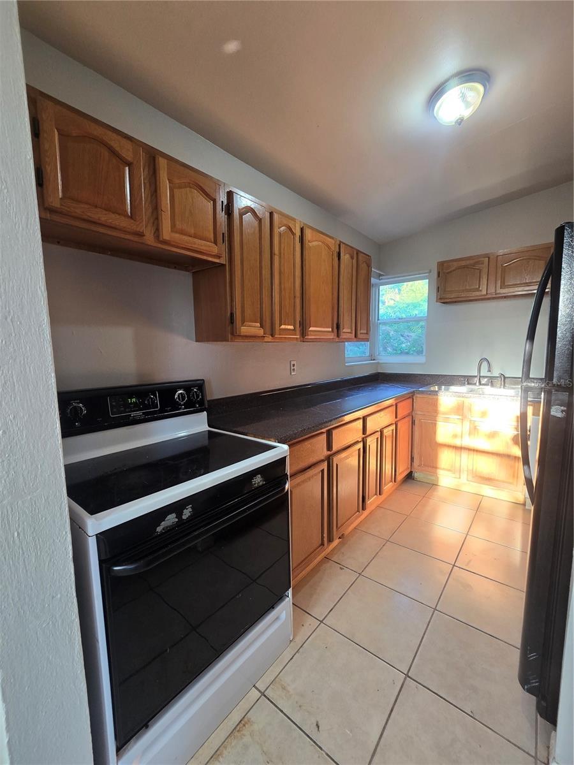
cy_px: 382
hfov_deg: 89.9
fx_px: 287
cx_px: 287
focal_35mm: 13
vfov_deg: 106.2
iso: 160
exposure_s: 1/60
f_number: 2.2
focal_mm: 2.2
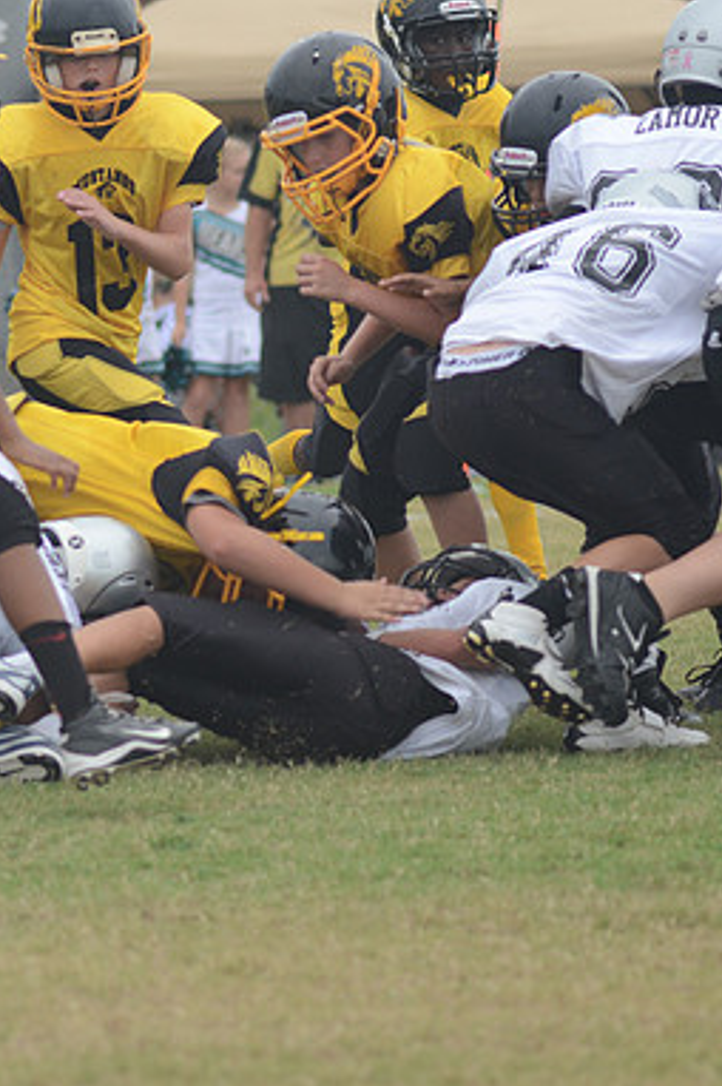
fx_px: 13712
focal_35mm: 455
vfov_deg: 4.5
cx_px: 23
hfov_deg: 3.0
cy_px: 543
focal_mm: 200
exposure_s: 1/800
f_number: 5.6
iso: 400
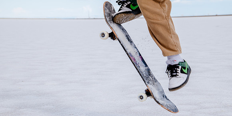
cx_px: 119
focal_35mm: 83
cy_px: 86
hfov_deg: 26.3
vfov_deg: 13.3
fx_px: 496
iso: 250
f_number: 8
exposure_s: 1/640
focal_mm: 66
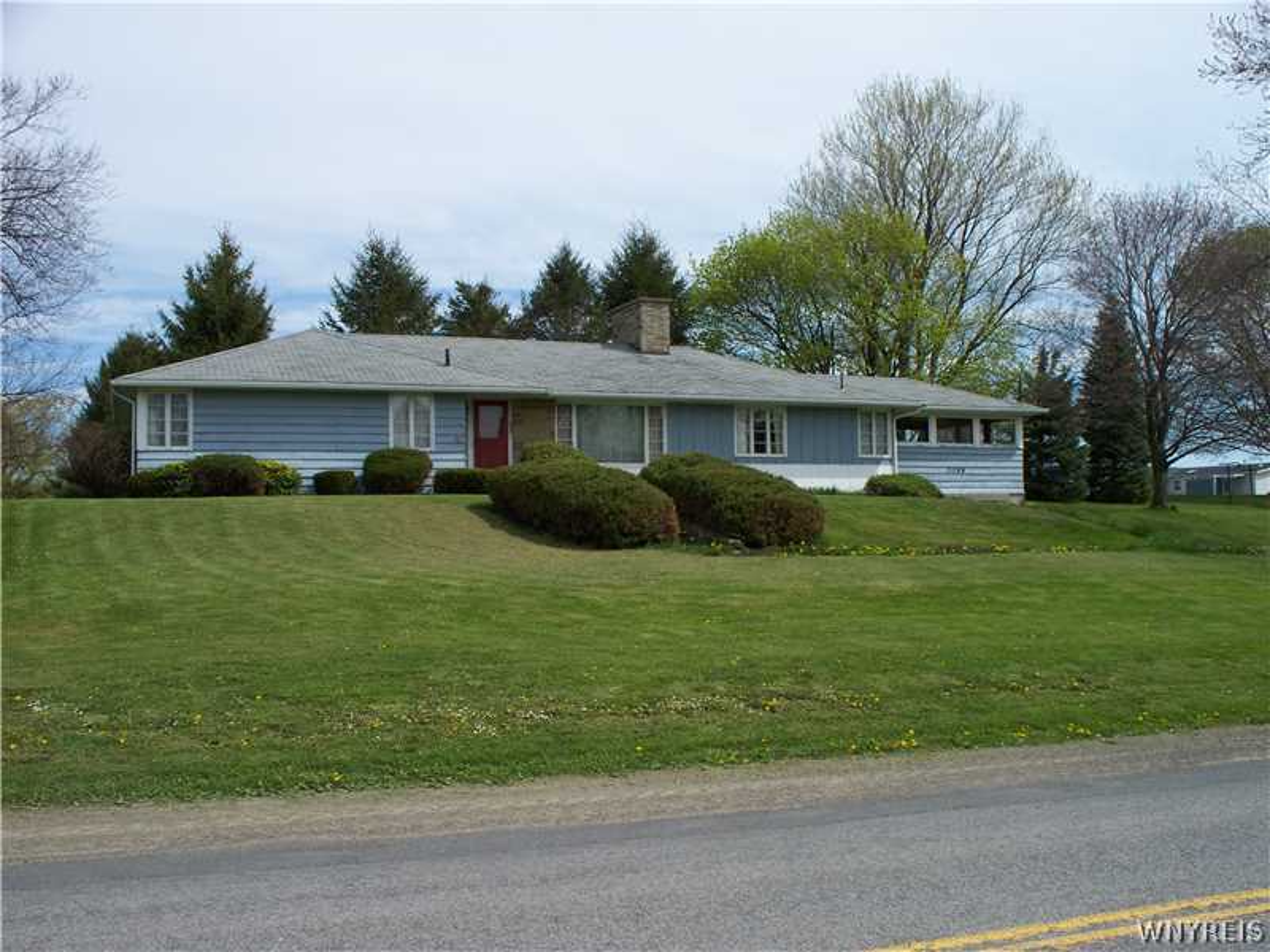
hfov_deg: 51.4
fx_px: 1321
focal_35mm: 36
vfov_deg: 39.7
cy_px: 476
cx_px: 635
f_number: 5
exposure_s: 1/400
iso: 64
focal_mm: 7.54
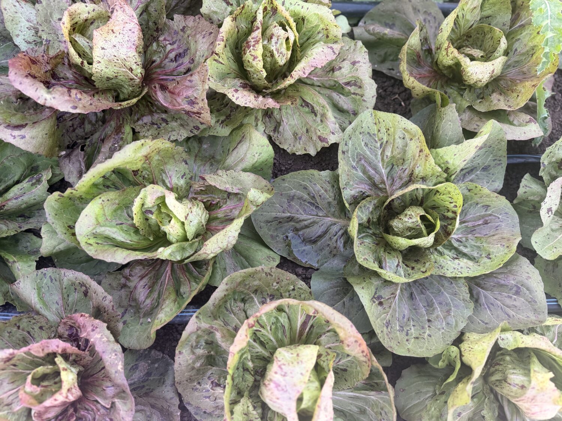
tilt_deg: -75.4
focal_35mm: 24
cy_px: 210
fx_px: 390
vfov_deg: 56.8
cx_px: 281
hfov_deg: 71.6
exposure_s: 1/72
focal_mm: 6.76
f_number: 1.78
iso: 200
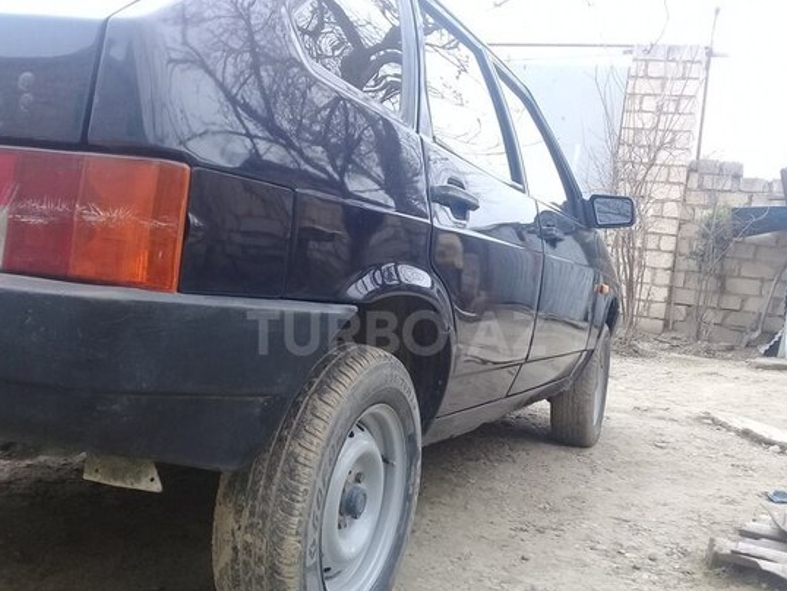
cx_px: 396
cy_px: 333
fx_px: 864
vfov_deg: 37.7
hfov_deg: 49.0
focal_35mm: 38
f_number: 2.2
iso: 50
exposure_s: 1/115
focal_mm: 3.3
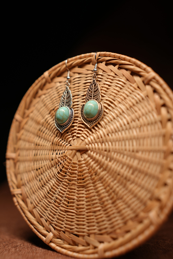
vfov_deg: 54.4
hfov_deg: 37.9
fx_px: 252
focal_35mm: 35
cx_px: 86
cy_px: 130
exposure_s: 1/250
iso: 125
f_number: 2.5
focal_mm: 35
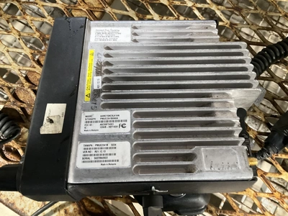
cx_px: 144
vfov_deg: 48.2
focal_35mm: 29
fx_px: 241
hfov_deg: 61.7
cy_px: 108
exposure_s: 1/30
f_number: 1.8
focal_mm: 3
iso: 400
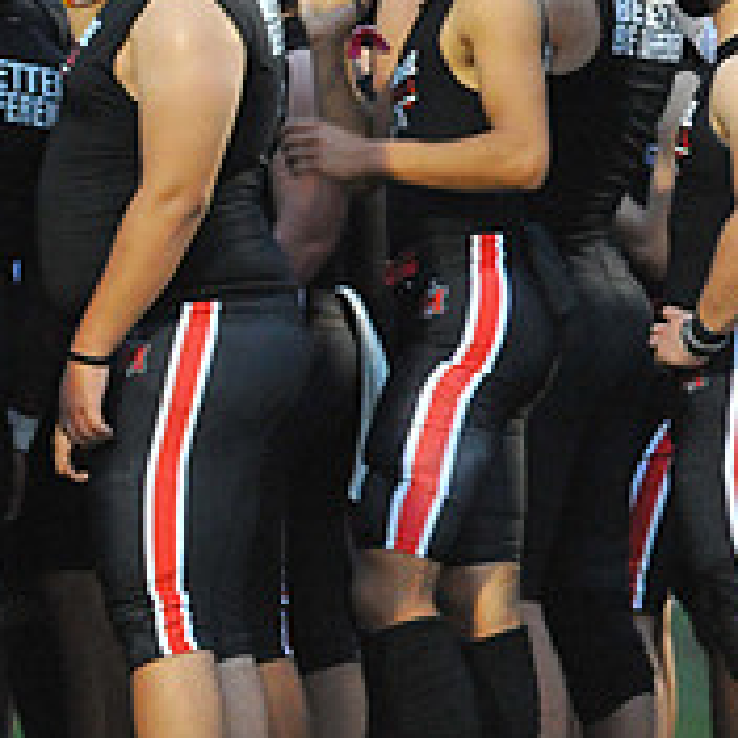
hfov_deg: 1.9
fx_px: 21660
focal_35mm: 898
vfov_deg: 2.0
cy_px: 155
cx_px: -436
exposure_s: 1/200
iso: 6400
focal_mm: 320
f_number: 5.6
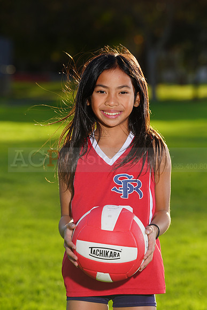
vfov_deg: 7.5
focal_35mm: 274
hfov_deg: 5.0
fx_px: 2362
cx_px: 104
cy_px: 155
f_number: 10
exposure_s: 1/250
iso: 200
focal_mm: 274
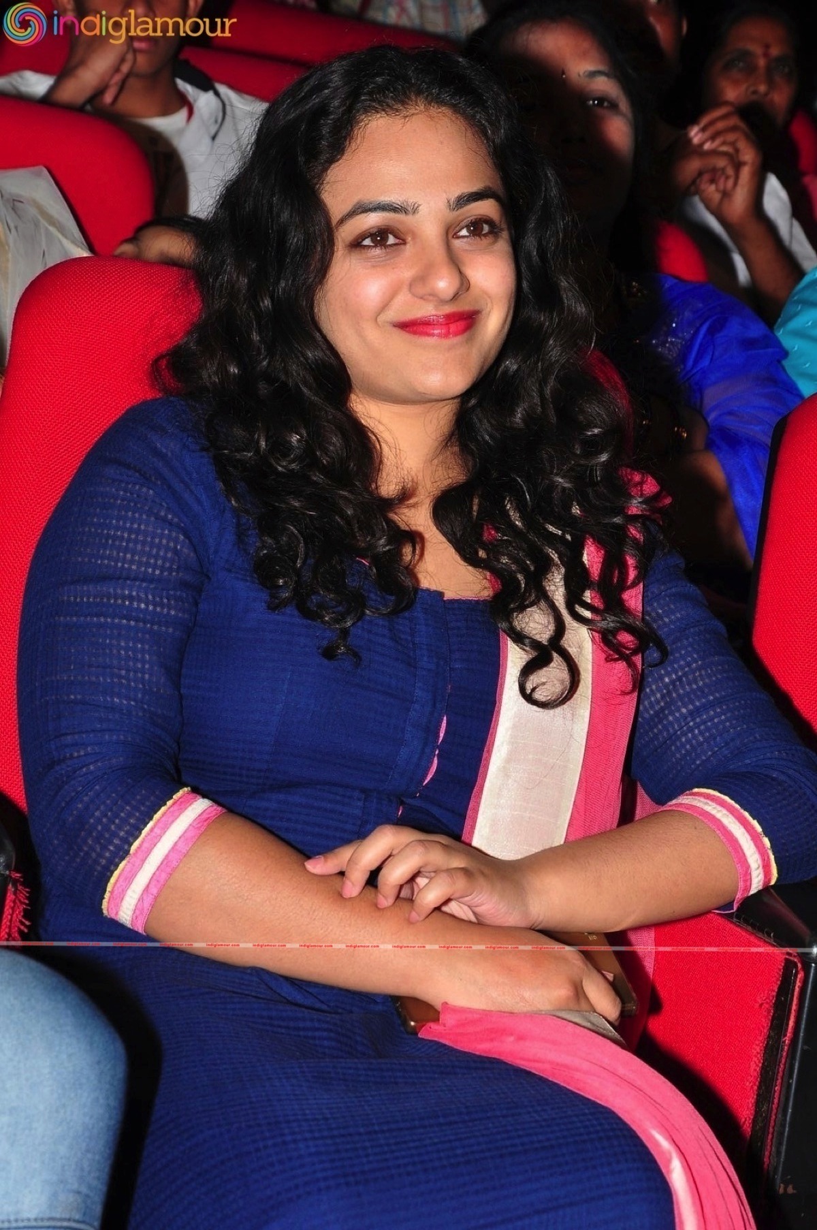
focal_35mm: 105
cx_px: 408
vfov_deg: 19.5
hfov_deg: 13.0
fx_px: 3582
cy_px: 615
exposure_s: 1/125
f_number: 11
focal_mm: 70
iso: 320
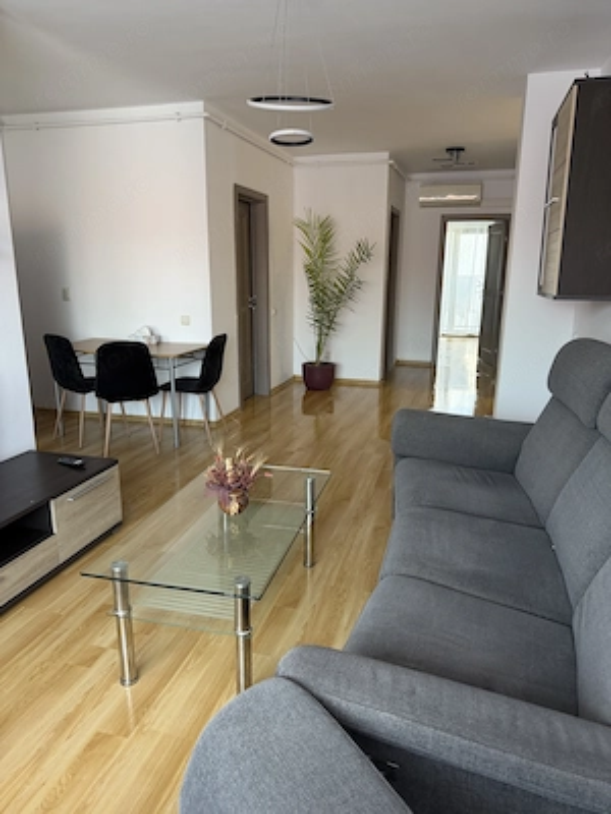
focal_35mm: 24
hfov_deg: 56.8
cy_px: 407
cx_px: 306
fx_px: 565
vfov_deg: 71.6
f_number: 1.78
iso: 200
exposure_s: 1/84
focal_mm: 6.76
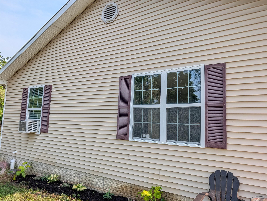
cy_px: 100
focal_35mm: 24
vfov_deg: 56.9
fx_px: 185
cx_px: 134
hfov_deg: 71.5
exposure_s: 1/552
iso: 25
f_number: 1.68
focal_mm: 6.9
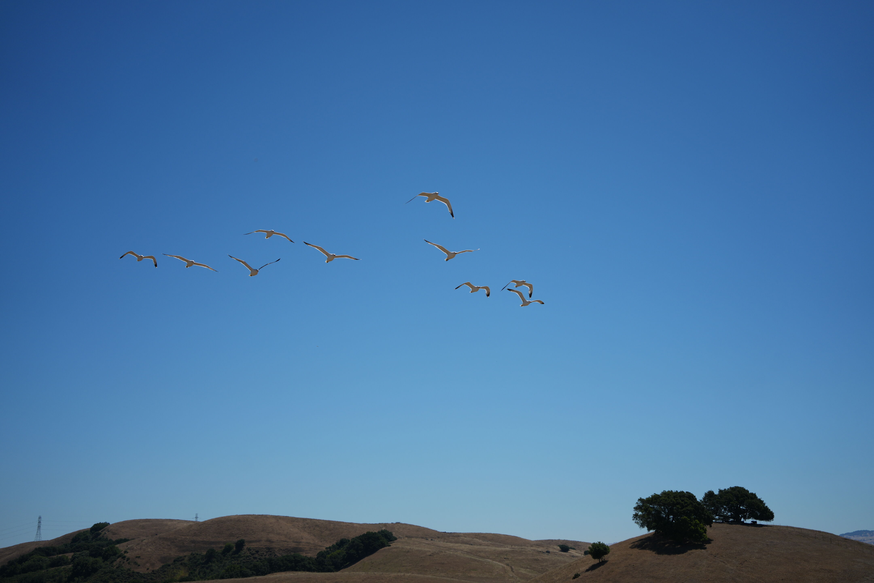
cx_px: 437
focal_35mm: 50
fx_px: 1214
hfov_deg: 39.6
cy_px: 292
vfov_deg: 27.0
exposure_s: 1/3200
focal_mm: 50
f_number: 4.5
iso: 200
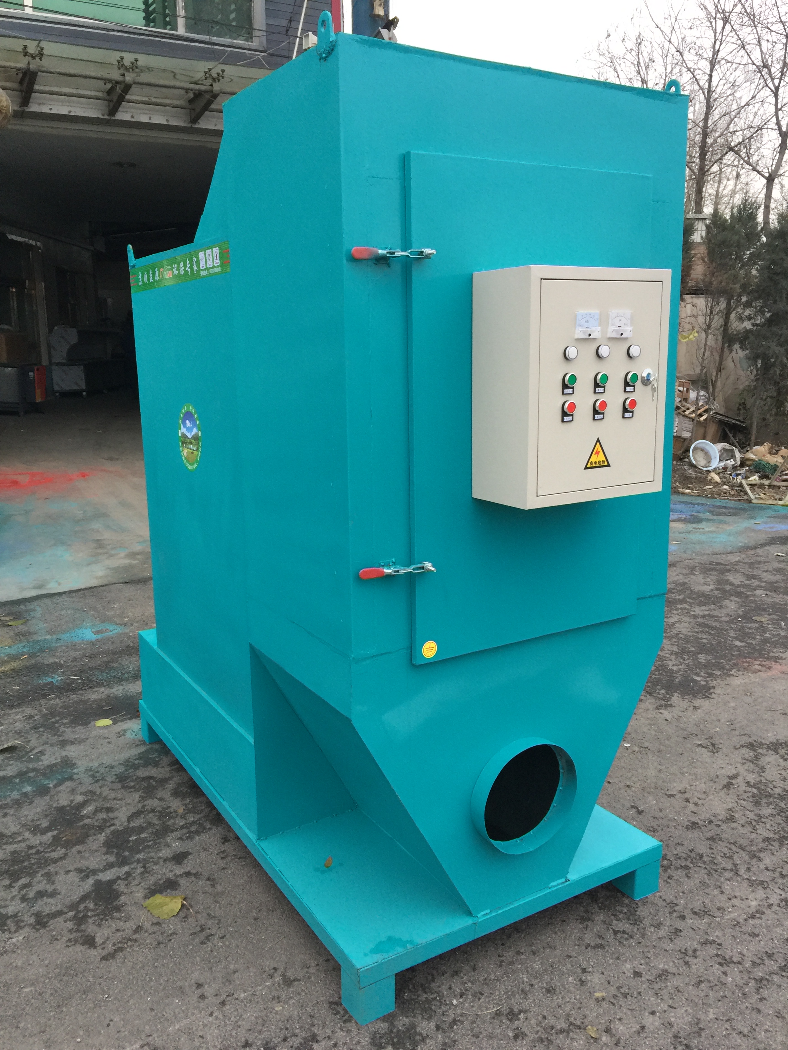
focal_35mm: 29
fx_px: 880
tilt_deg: -7.3
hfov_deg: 48.2
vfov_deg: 61.7
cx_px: 394
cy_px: 525
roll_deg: -0.5
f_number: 2.2
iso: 50
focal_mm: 4.15
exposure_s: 1/33
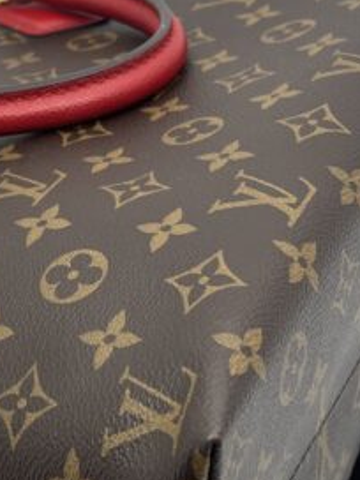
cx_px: 145
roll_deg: -0.7
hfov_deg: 15.1
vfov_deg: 20.0
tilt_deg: -39.4
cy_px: 321
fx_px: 1359
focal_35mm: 98
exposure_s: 1/100
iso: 32
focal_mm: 5.7
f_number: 1.5
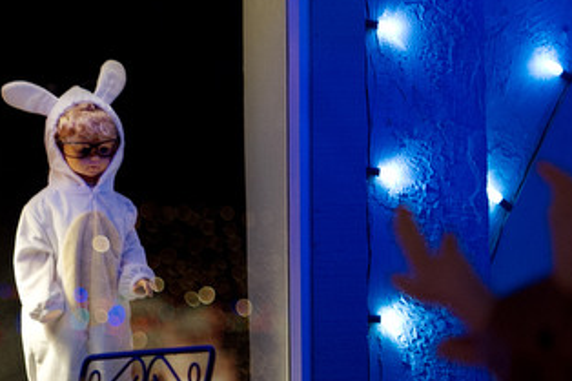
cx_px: -270
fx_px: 6209
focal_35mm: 391
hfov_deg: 5.2
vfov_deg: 3.5
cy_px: 87
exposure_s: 1/50
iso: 1250
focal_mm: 125
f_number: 2.8
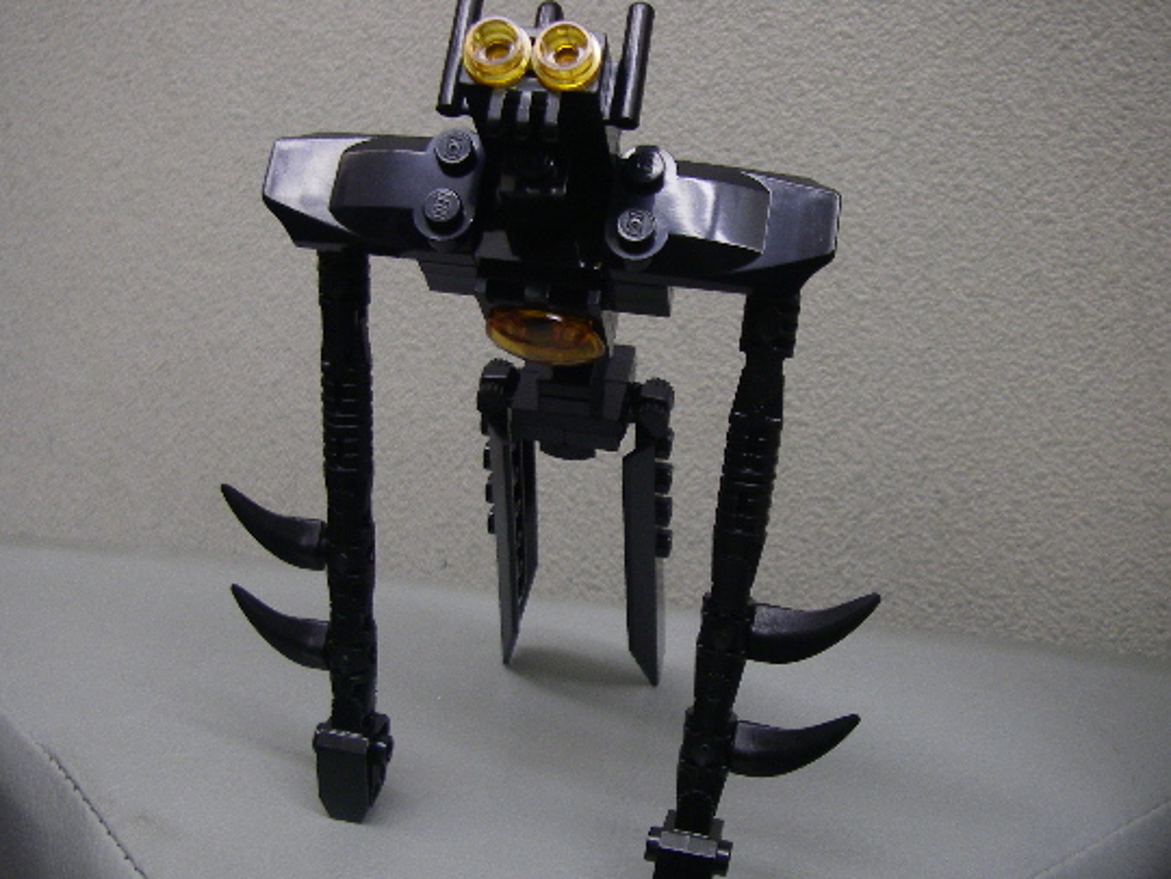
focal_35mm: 45
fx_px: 1522
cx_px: 599
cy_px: 462
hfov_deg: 42.1
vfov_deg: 32.2
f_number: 3.3
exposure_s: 1/15
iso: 160
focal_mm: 6.3
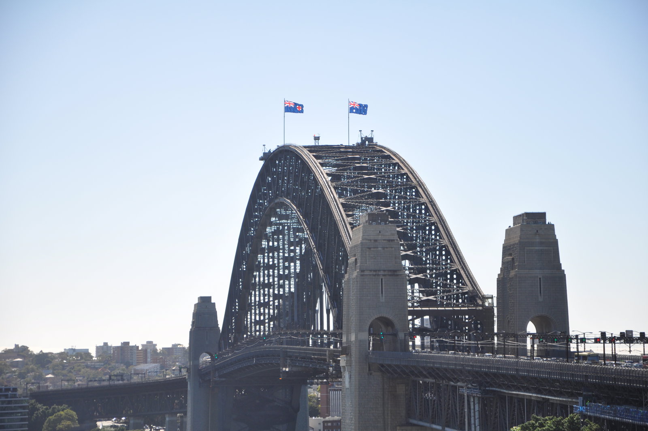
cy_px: 216
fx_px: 2481
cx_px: 324
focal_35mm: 138
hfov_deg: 14.9
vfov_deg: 9.9
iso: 200
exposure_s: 1/640
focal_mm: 92
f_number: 6.3
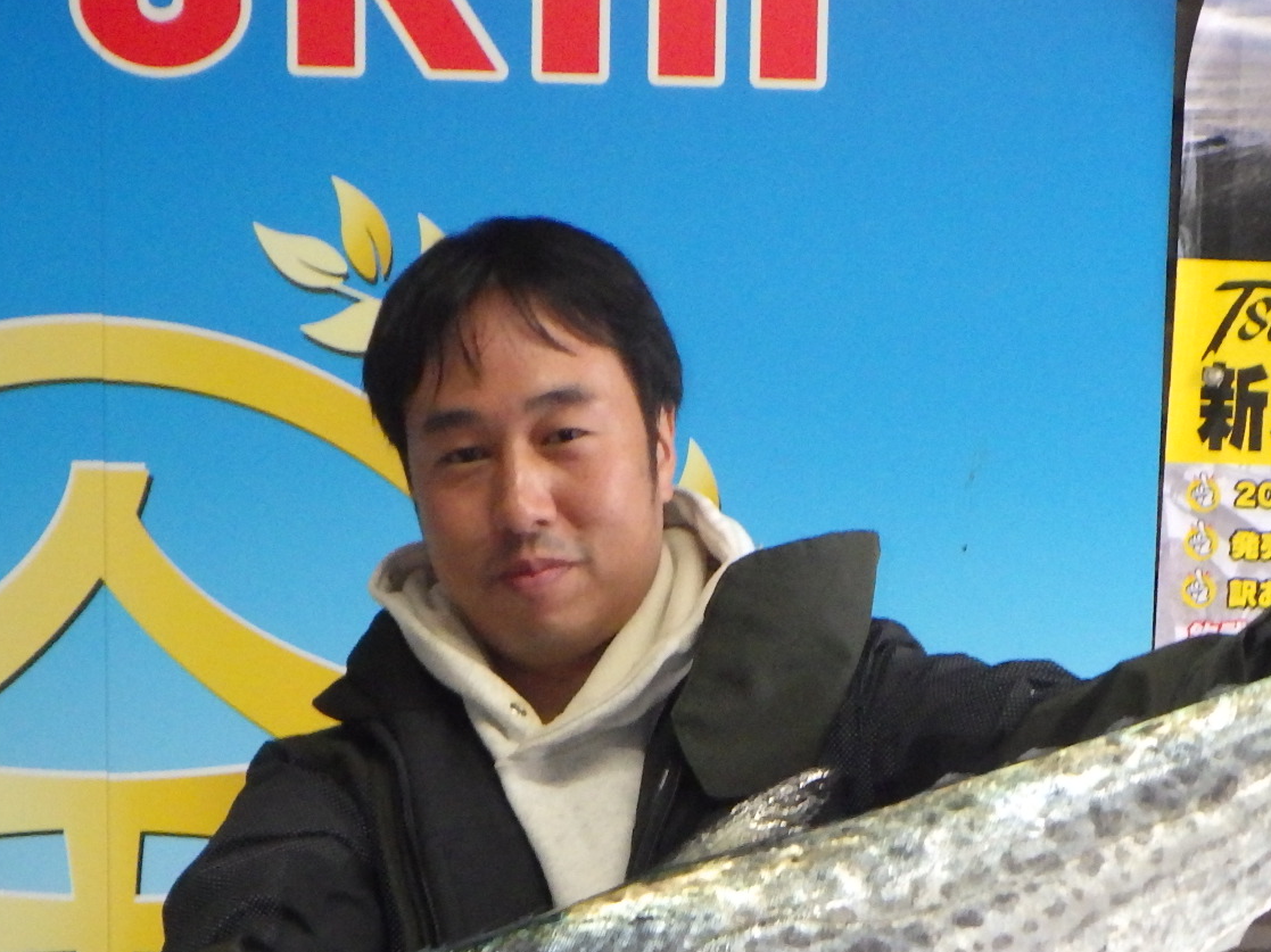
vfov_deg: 22.1
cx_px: 682
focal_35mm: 65
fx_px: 2386
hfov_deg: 29.8
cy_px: 855
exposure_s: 1/45
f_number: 3.5
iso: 640
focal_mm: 5
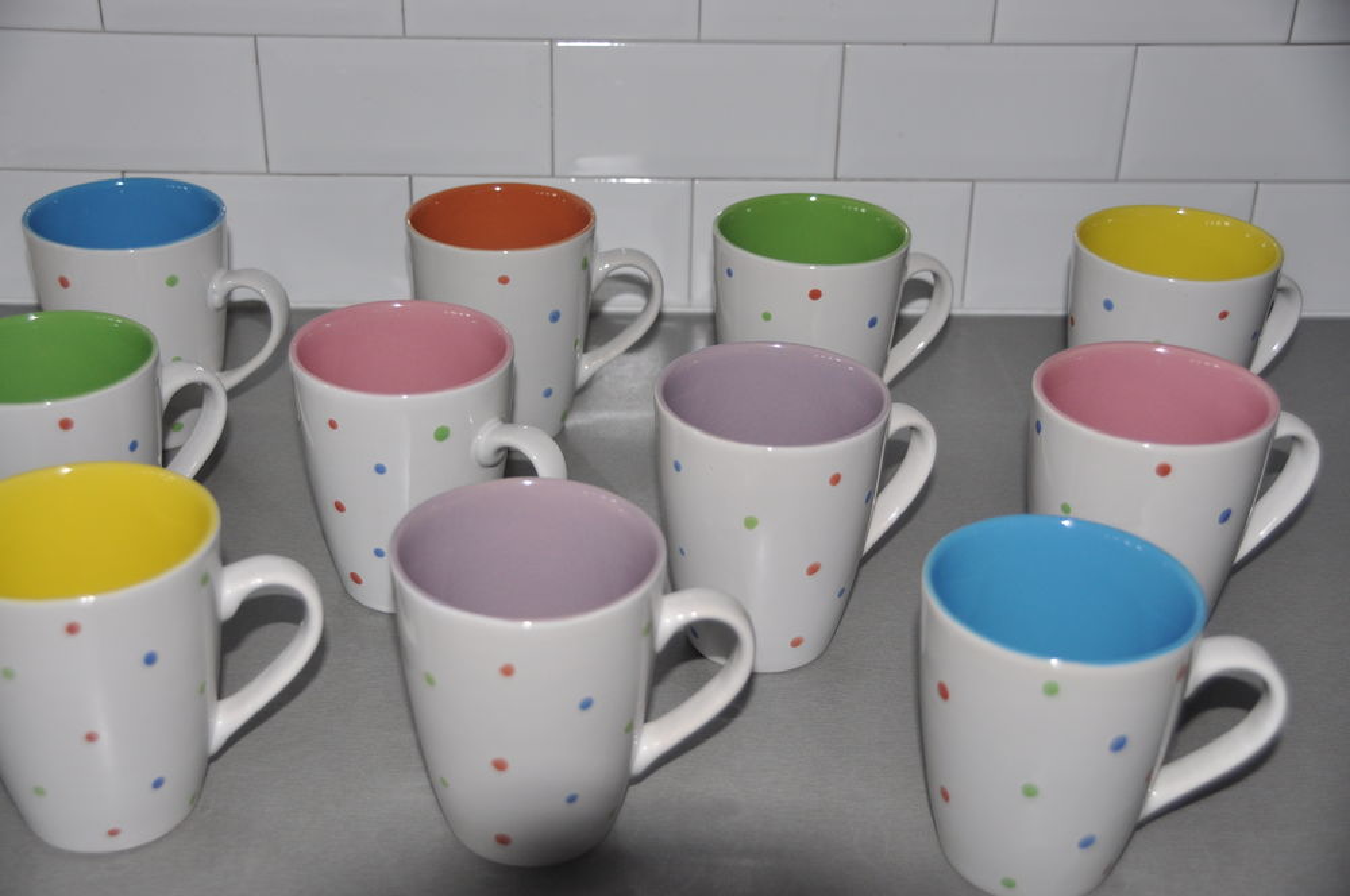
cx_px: 675
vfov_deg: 25.7
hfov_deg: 37.9
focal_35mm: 52
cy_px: 448
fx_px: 1966
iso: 500
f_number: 4.5
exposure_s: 1/60
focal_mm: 35
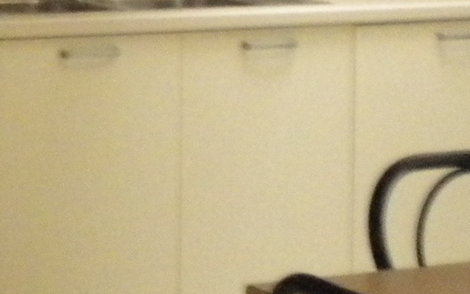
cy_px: -151
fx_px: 1985
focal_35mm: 155
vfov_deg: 8.3
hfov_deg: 13.0
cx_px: -174
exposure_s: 1/14
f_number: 3.1
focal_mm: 6.3
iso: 800
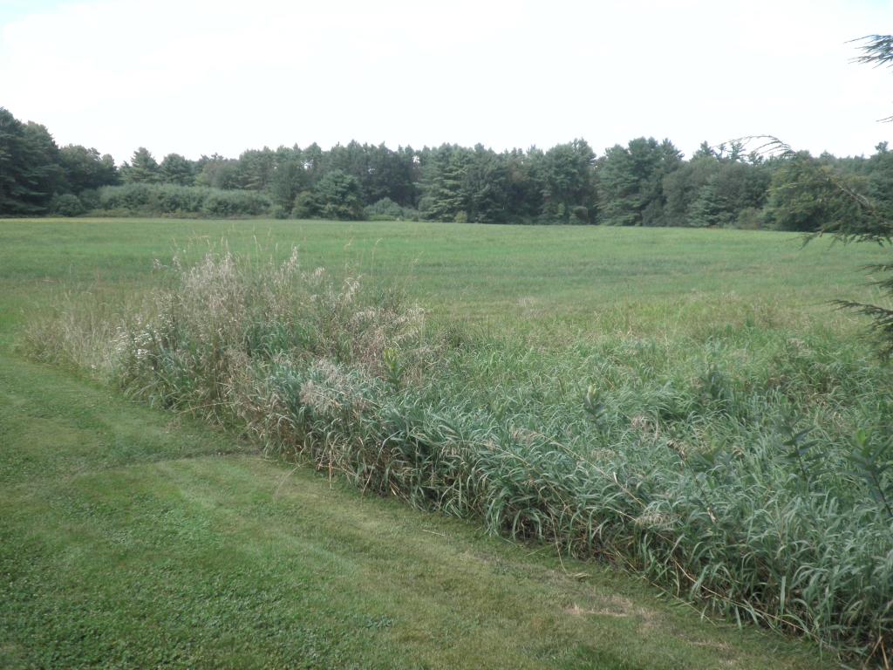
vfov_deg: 38.7
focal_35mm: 37
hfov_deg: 50.1
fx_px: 955
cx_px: 446
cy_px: 335
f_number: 3.1
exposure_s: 1/250
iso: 64
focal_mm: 6.5
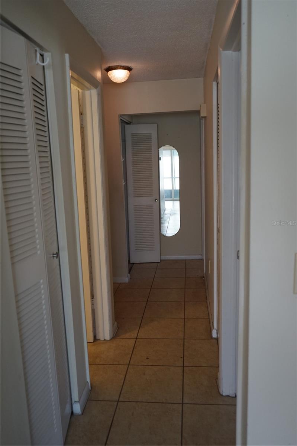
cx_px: 148
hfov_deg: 46.4
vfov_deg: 65.5
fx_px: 347
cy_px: 223
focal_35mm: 28
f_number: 4
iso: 1000
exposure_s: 1/160
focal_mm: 28
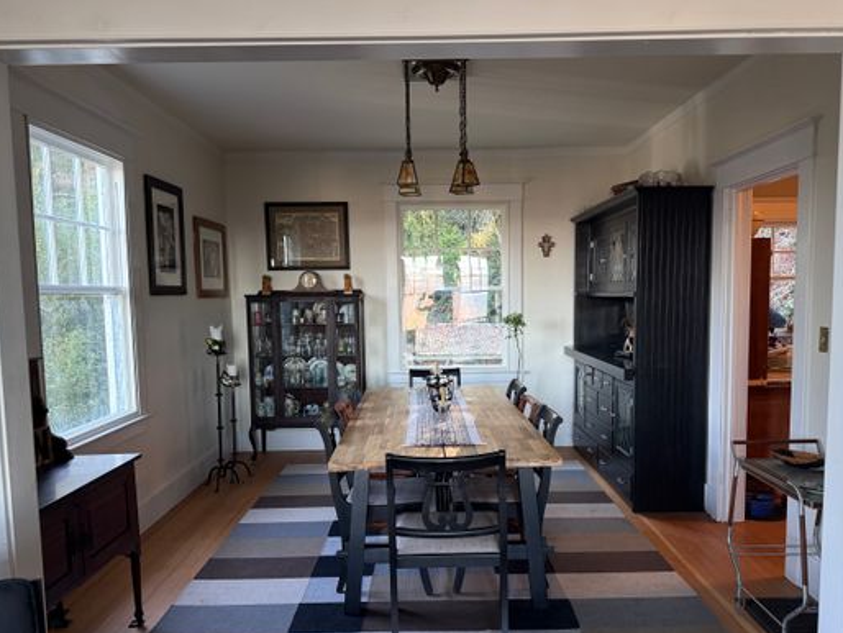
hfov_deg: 63.4
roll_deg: +1.2
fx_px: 682
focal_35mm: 28
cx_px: 433
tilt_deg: -5.9
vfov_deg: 49.7
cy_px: 354
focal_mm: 6.76
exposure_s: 1/120
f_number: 1.78
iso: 250
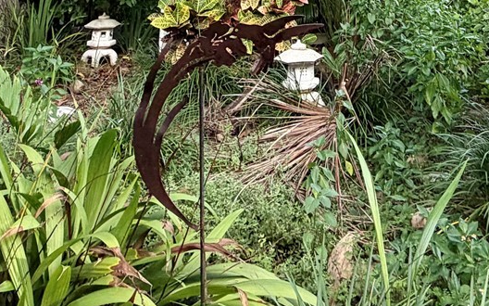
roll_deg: +2.4
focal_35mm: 45
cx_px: 361
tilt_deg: +13.3
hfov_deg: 43.1
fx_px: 600
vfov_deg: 21.2
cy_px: -216
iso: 50
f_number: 2.2
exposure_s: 1/121
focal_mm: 2.22
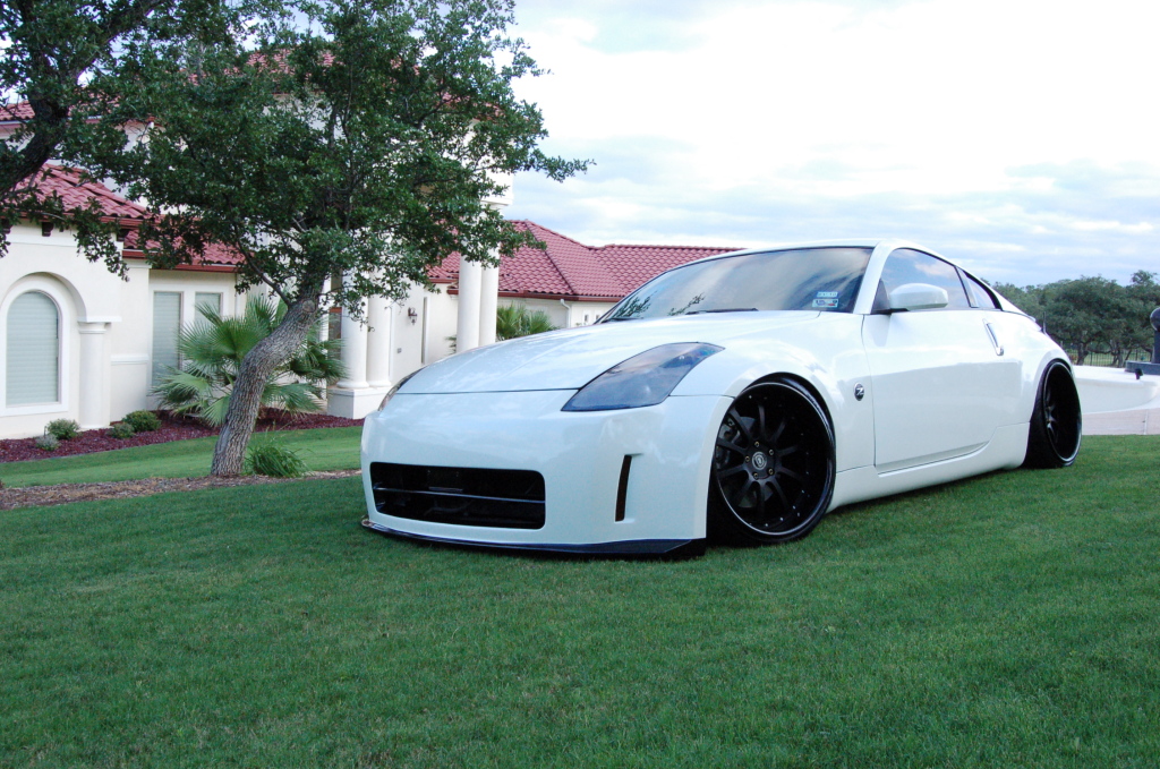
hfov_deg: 57.3
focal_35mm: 33
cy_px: 384
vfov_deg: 39.8
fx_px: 1061
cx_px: 580
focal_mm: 22
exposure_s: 1/100
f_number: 13
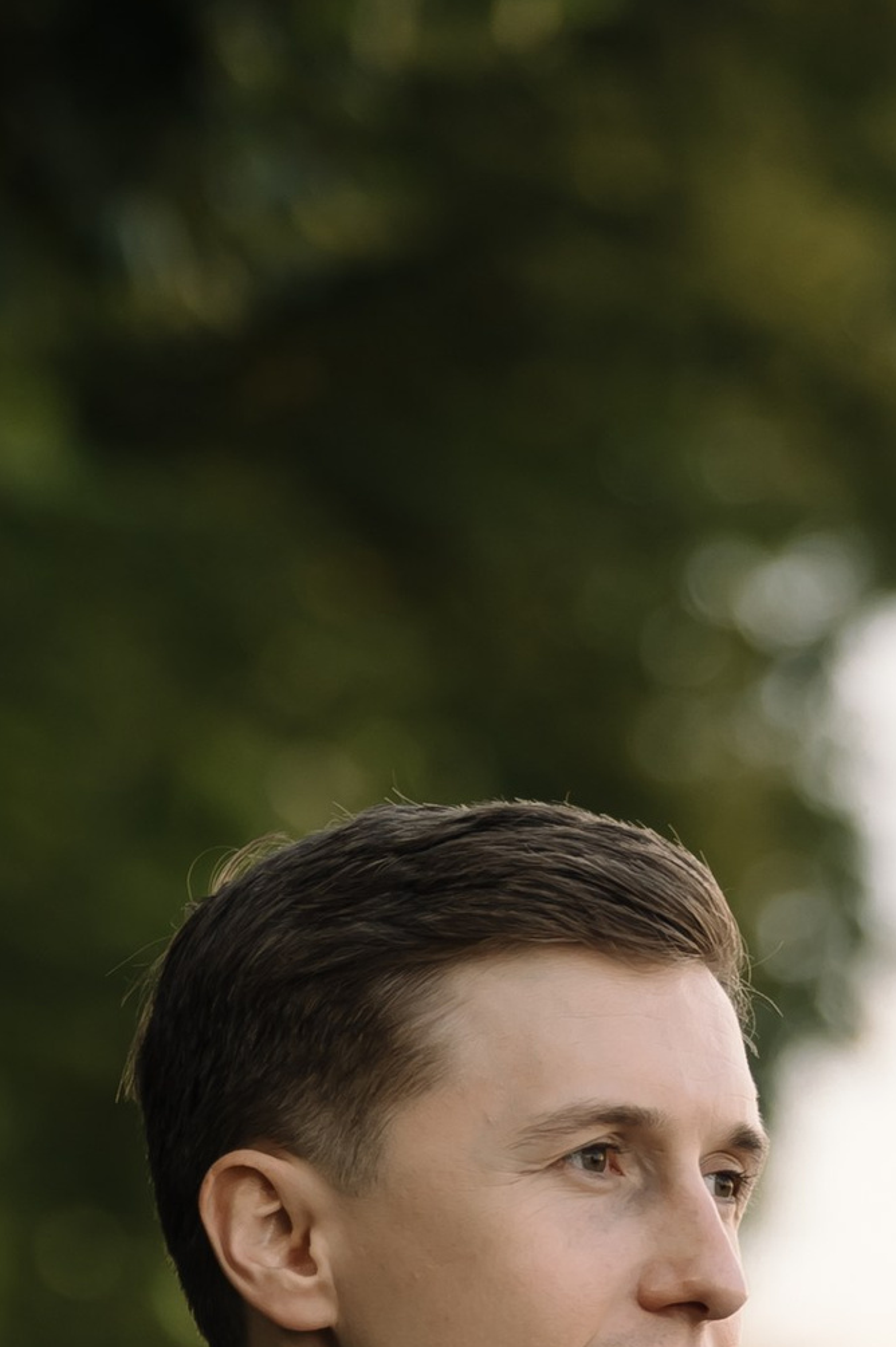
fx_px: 12606
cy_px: 2472
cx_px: 743
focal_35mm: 337
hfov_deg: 4.1
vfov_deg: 6.0
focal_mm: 88
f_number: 2.7
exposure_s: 1/640
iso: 200
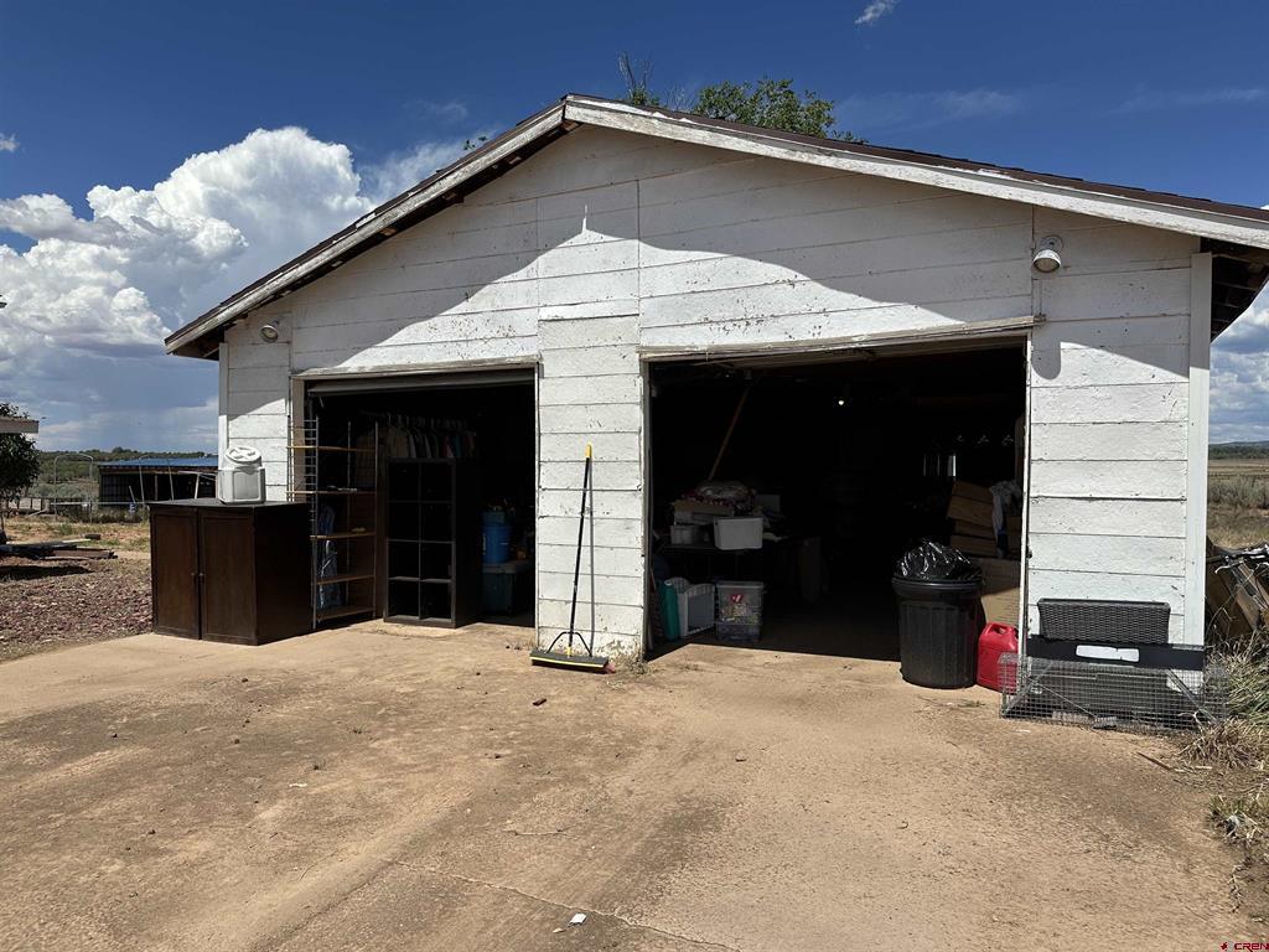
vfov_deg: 56.8
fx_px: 880
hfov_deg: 71.6
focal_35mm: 24
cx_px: 634
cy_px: 476
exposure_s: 1/7576
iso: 80
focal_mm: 6.86
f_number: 1.78
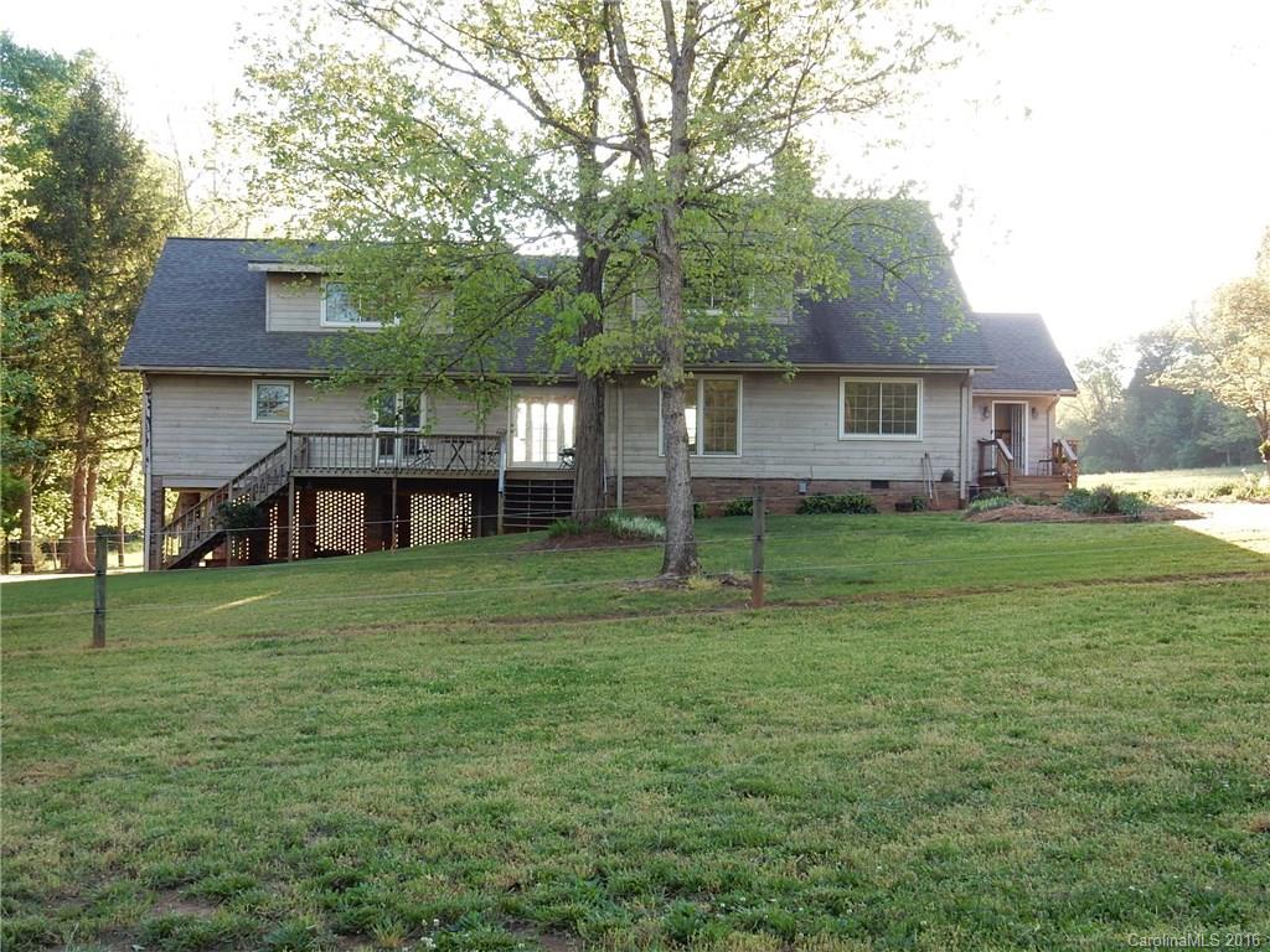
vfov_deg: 33.6
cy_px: 476
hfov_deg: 43.9
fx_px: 1578
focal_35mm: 43
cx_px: 635
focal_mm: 7.6
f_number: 4.2
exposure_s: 1/50
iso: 125
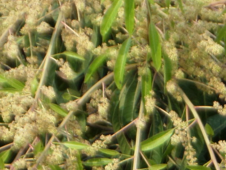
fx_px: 4127
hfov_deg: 3.1
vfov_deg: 2.3
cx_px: 300
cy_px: 283
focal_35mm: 632
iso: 80
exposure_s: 1/180
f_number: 4.4
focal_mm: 28.9
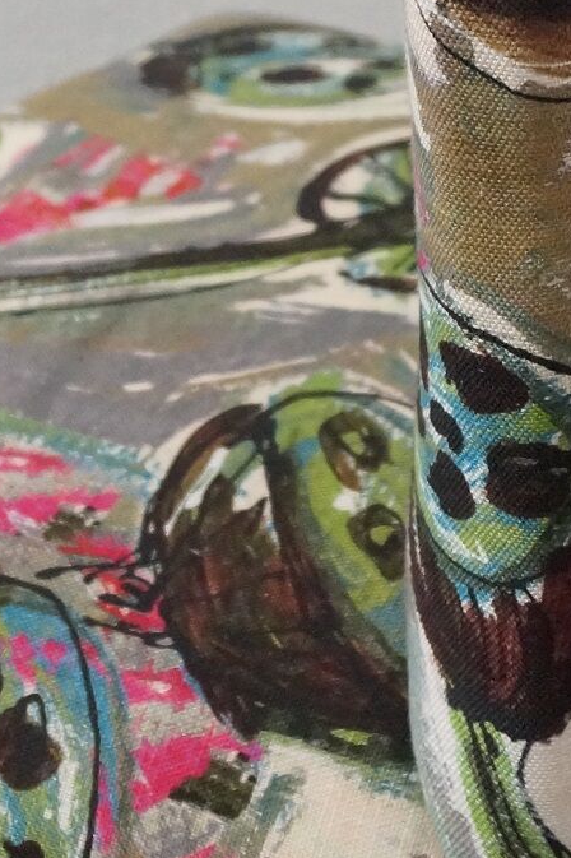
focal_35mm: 158
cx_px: 389
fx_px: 3763
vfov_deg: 12.9
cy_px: 133
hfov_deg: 8.7
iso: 1600
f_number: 4
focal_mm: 26
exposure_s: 1/160
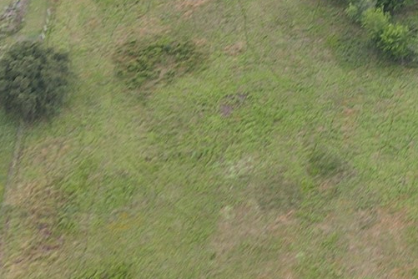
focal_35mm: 102
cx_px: 661
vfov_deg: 12.9
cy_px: -105
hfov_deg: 17.6
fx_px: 1184
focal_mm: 4.5
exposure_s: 1/20
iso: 100
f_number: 2.8
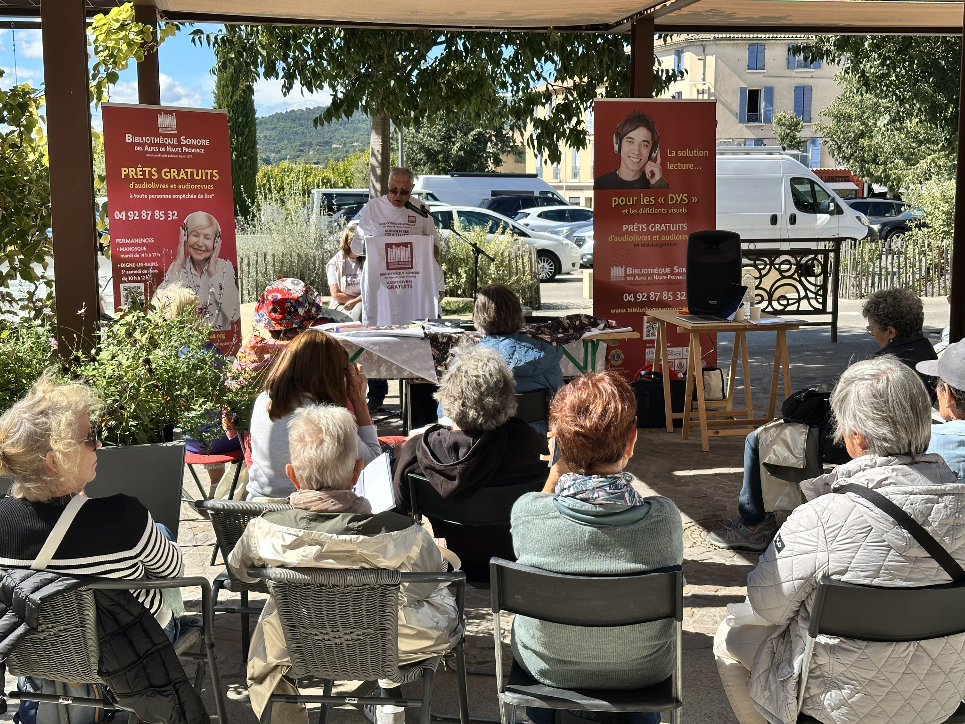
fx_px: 1338
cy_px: 362
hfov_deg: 39.7
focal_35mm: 48
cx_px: 482
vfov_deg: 30.3
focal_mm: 6.9
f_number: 1.8
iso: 64
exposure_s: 1/1695
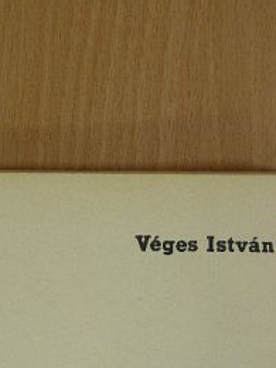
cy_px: 192
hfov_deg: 12.1
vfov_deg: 16.1
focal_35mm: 122
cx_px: 42
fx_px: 1297
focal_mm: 11.7
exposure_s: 1/30.3
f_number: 3.5
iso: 175
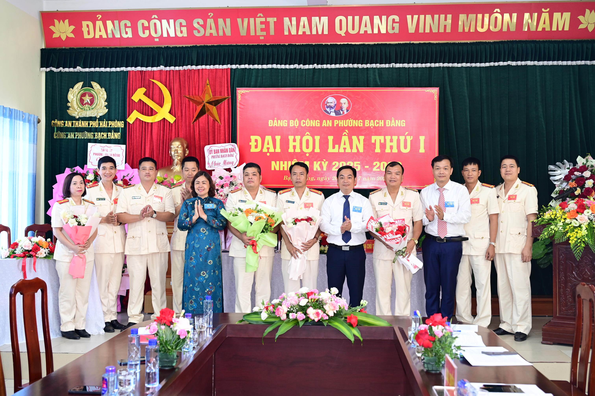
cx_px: 298
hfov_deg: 50.7
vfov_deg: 35.1
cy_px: 198
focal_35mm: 38
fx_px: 628
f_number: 4
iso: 1250
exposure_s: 1/100
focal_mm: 38
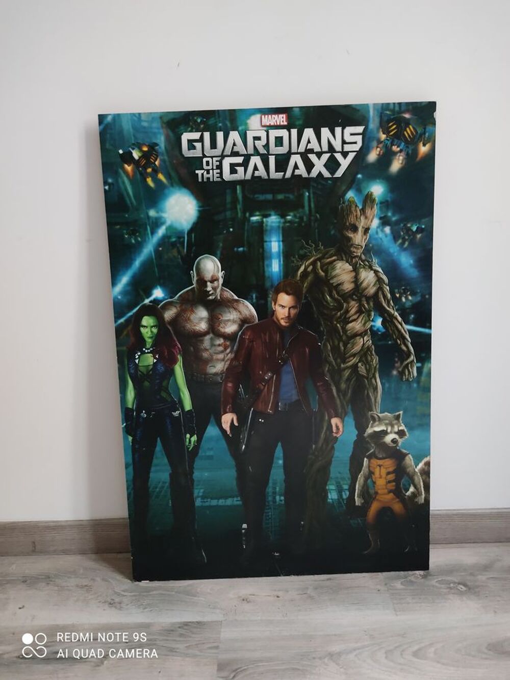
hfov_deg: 53.1
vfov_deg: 67.3
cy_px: 340
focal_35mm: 26
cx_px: 255
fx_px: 511
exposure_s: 1/17
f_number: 1.79
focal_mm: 4.74
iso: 4859
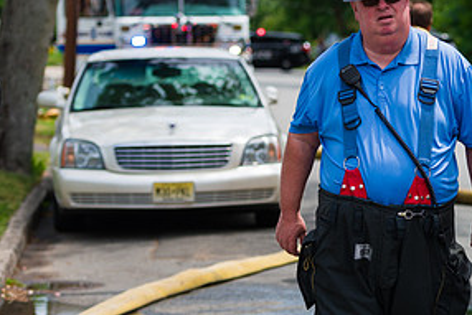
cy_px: 92
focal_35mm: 162
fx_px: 2125
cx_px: 413
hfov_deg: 12.6
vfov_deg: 8.5
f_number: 3.2
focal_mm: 80
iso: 200
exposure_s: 1/2500
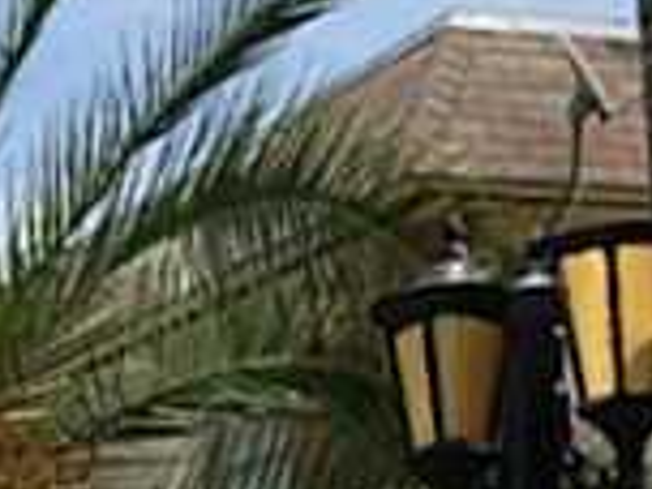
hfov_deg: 10.9
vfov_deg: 8.1
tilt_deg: -1.7
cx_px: -356
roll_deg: +0.1
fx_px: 3277
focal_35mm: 174
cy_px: 1042
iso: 50
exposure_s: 1/1466
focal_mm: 4.12
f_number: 2.4
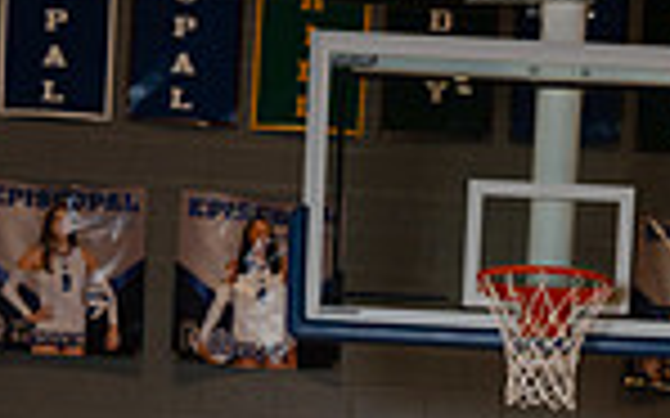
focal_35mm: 135
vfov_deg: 8.9
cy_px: 944
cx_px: 540
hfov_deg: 15.4
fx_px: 2464
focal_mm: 44
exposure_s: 1/250
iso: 400
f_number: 5.6
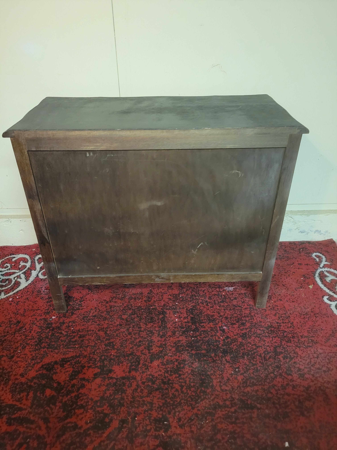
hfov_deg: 53.1
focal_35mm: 26
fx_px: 337
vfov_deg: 67.3
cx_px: 168
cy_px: 225
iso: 640
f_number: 1.8
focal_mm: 5.4
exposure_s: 1/50
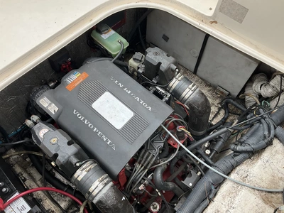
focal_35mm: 29
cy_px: 106
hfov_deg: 61.7
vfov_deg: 48.2
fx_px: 238
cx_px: 142
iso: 25
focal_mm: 3
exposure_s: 1/540
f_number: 1.8
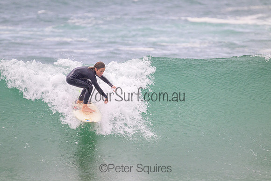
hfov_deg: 2.4
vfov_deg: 1.6
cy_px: 85
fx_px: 6423
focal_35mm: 853
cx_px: 128
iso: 1250
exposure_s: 1/1250
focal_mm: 800
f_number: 11
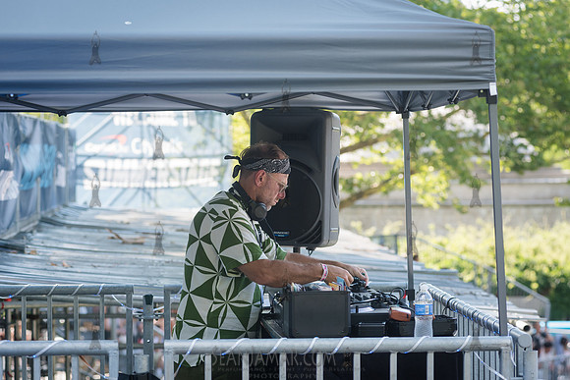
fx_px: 1774
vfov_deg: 12.2
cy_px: 190
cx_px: 285
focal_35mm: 112
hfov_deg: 18.3
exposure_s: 1/400
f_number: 4.5
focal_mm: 112
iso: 500
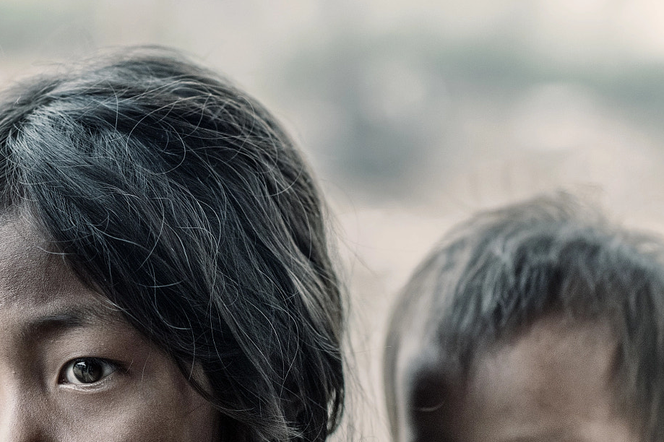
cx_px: 129
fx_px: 2729
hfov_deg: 13.8
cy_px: 378
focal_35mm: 148
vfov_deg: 9.2
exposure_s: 1/3200
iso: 1600
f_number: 2.8
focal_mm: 85
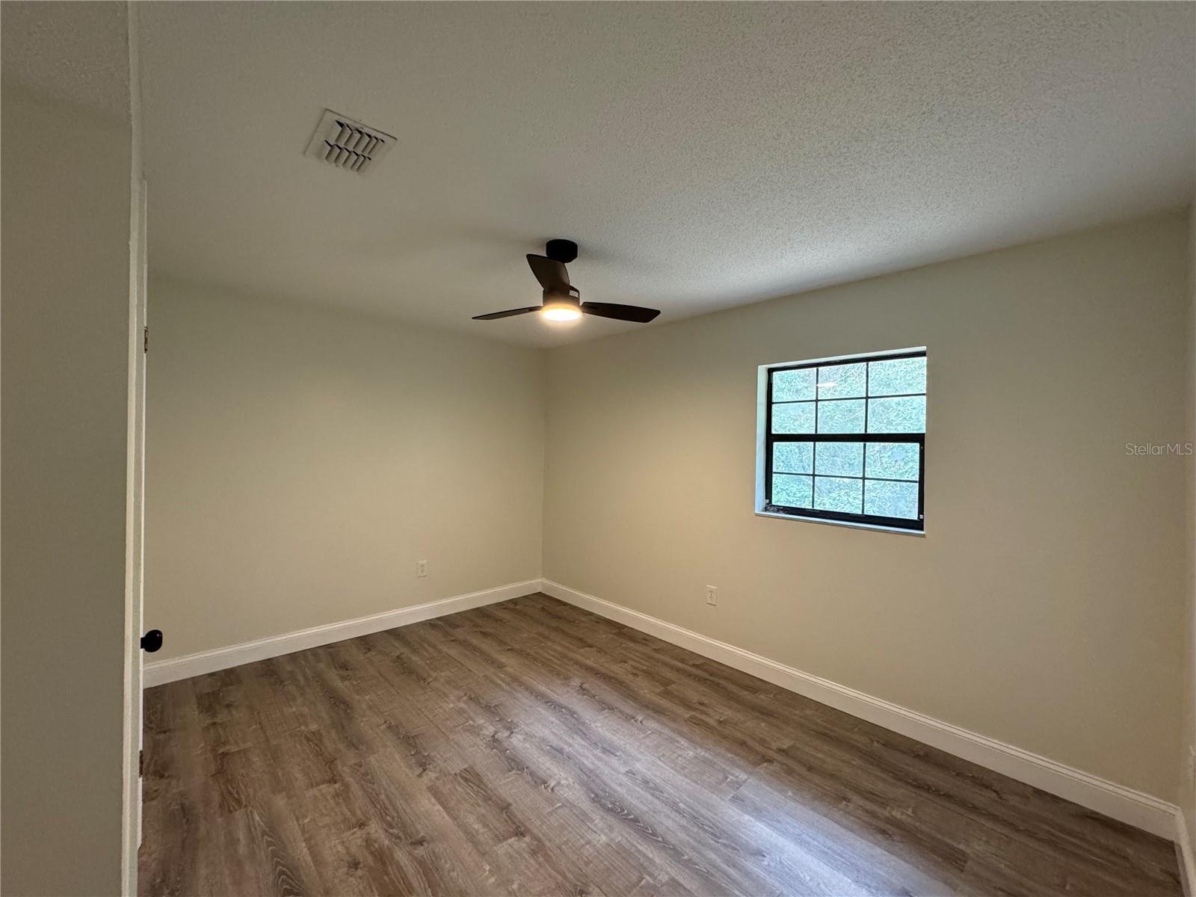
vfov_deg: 85.7
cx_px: 598
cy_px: 448
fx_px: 484
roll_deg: -1.3
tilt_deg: -0.5
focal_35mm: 14
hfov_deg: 102.1
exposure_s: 1/60
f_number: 2.2
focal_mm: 2.22
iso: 320
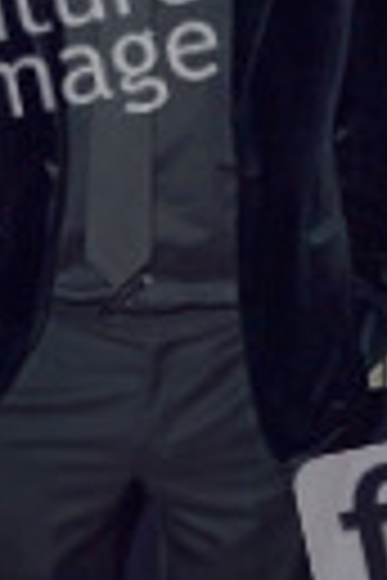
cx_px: 119
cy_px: 279
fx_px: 1451
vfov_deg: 22.6
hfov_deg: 15.2
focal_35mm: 90
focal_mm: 29
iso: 400
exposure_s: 1/200
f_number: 5.6
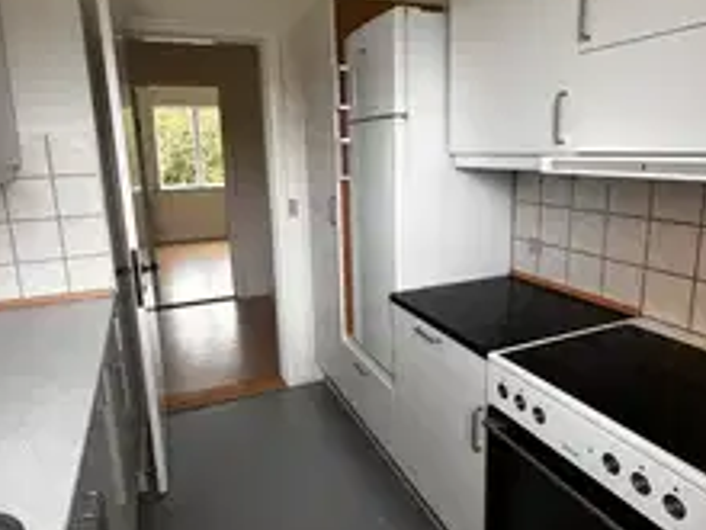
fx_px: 449
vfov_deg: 61.0
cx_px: 374
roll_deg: +1.1
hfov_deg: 76.3
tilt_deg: -11.2
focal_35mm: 22
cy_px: 247
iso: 50
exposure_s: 1/99
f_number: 1.8
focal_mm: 1.57
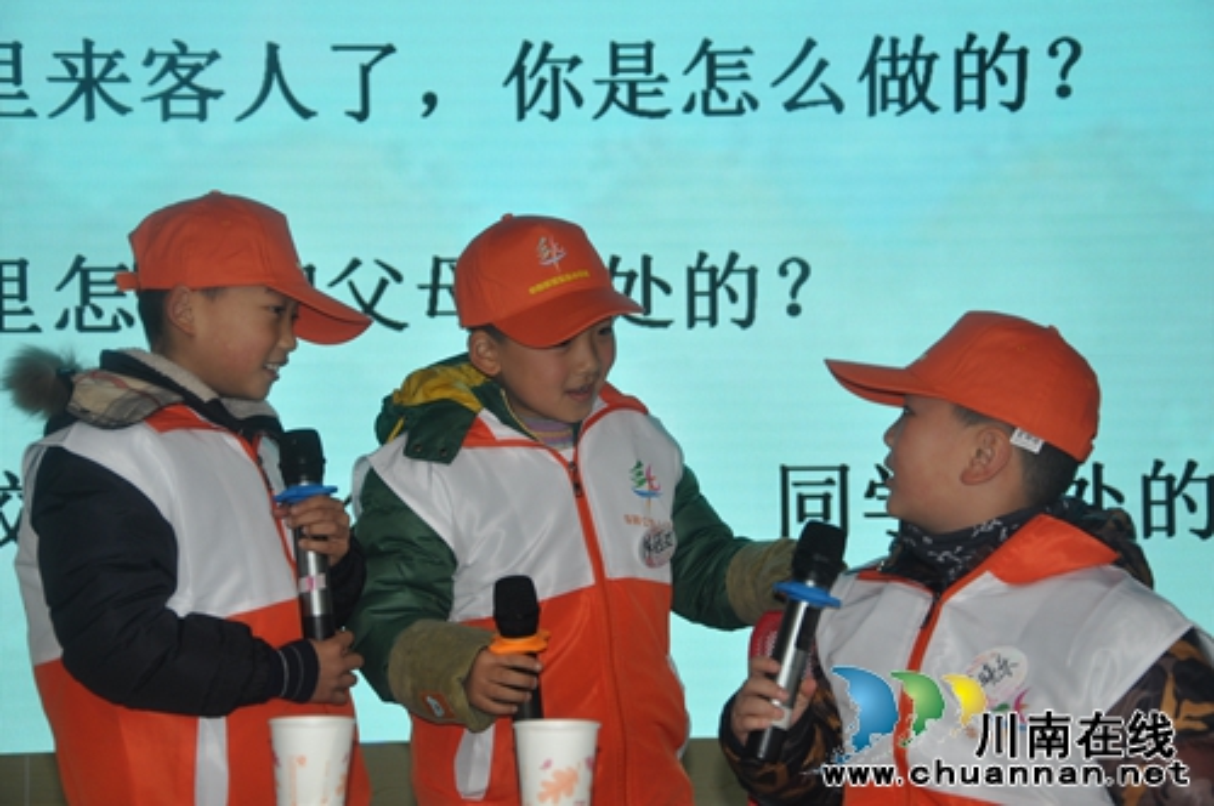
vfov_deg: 18.1
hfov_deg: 27.0
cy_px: 403
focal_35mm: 75
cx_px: 607
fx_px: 2526
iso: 400
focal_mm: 50
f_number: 5
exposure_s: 1/100
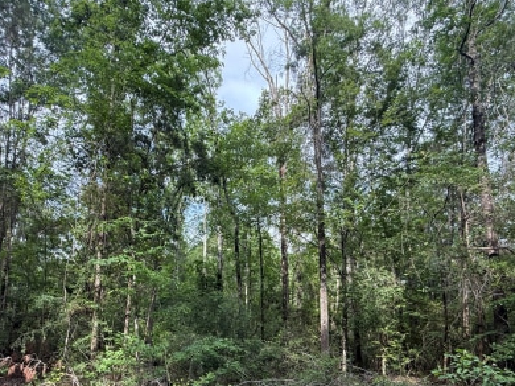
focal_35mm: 23
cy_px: 288
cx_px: 228
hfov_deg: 73.7
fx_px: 342
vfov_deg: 56.0
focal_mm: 2.22
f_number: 2.2
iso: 64
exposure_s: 1/233
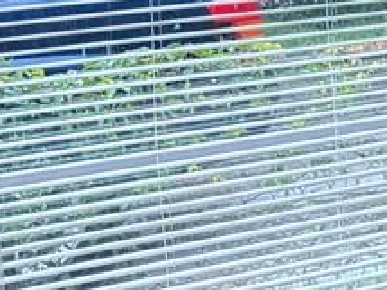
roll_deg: +0.6
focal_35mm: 179
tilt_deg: -7.0
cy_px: 2
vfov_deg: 8.2
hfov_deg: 8.9
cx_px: 1170
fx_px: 2000
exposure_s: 1/120
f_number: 1.78
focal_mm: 6.76
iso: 125
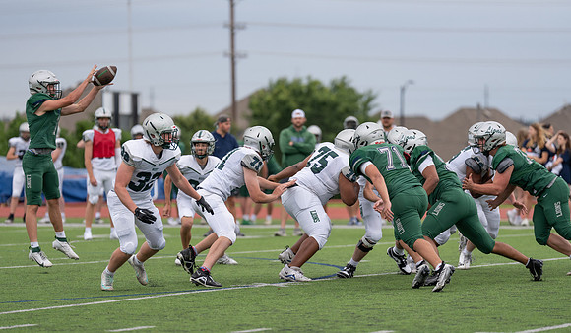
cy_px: 193
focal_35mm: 216
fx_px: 3299
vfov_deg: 5.8
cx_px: 282
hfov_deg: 9.9
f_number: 2.8
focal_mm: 200
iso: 250
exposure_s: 1/1250
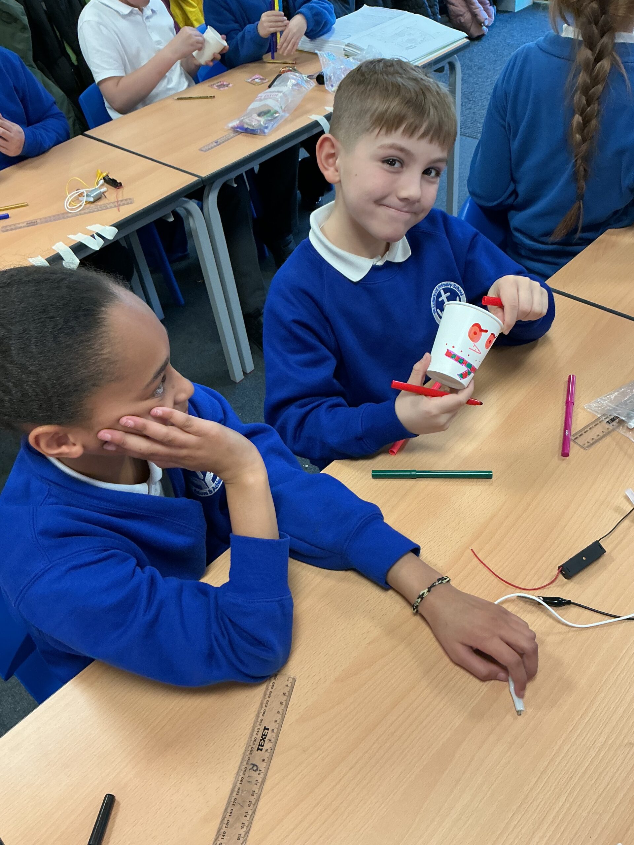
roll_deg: +9.7
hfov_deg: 48.2
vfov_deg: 61.7
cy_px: 422
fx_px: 708
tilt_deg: -44.0
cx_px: 317
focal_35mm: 29
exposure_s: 1/60
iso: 160
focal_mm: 3
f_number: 1.8
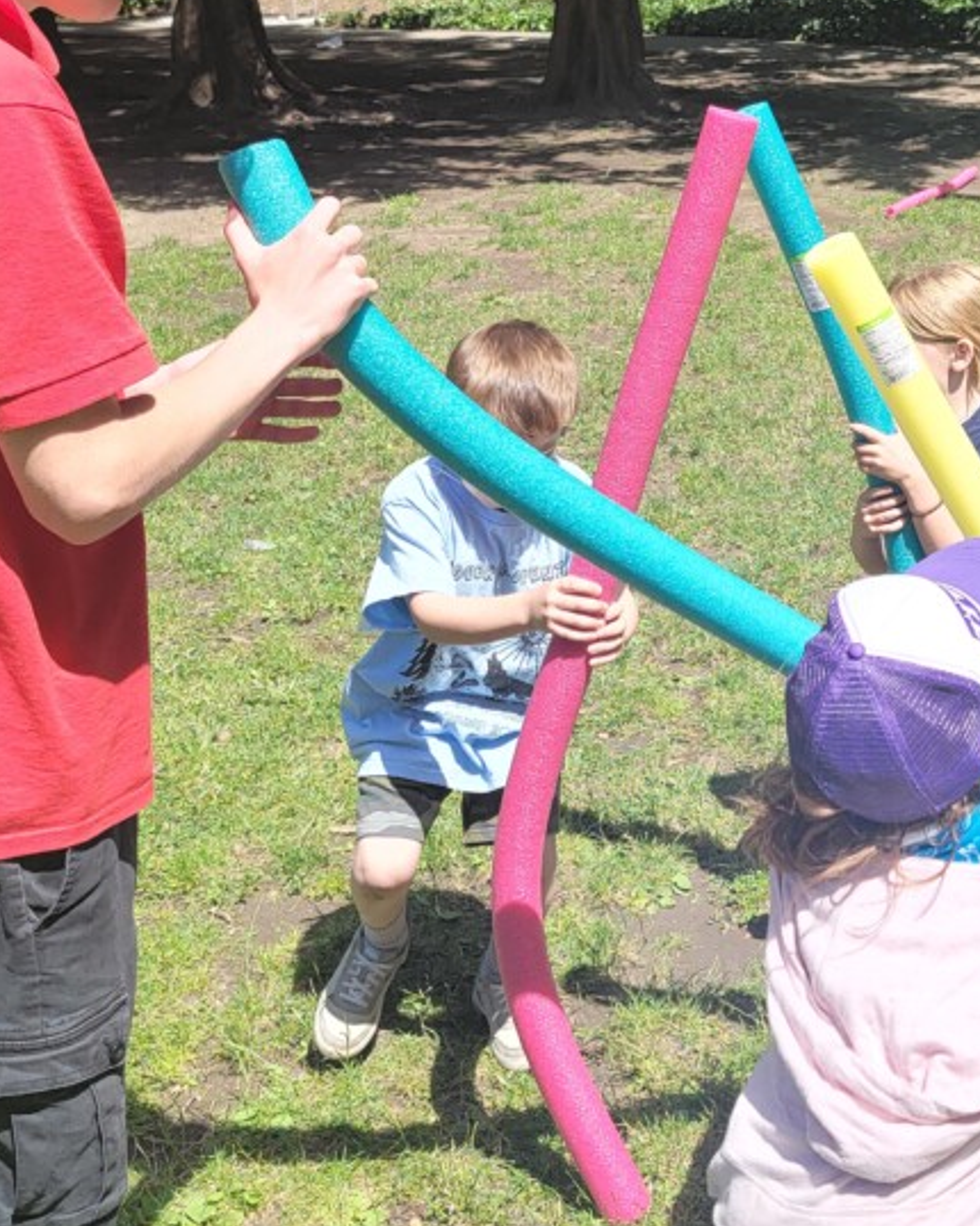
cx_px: 884
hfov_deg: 28.5
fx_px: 1850
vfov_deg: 35.9
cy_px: 314
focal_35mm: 51
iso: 16
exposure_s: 1/365
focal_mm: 6.7
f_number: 1.8
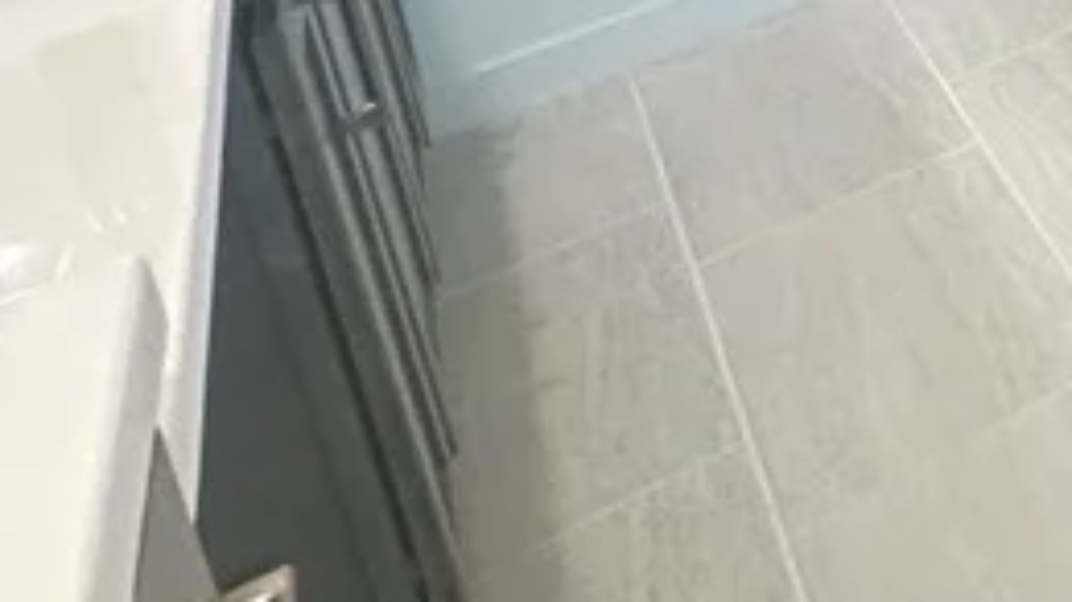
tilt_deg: -10.7
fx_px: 1705
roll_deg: +4.8
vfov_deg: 15.4
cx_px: 2095
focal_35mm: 60
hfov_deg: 19.9
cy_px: -656
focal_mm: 2.22
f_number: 2.2
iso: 640
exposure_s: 1/60
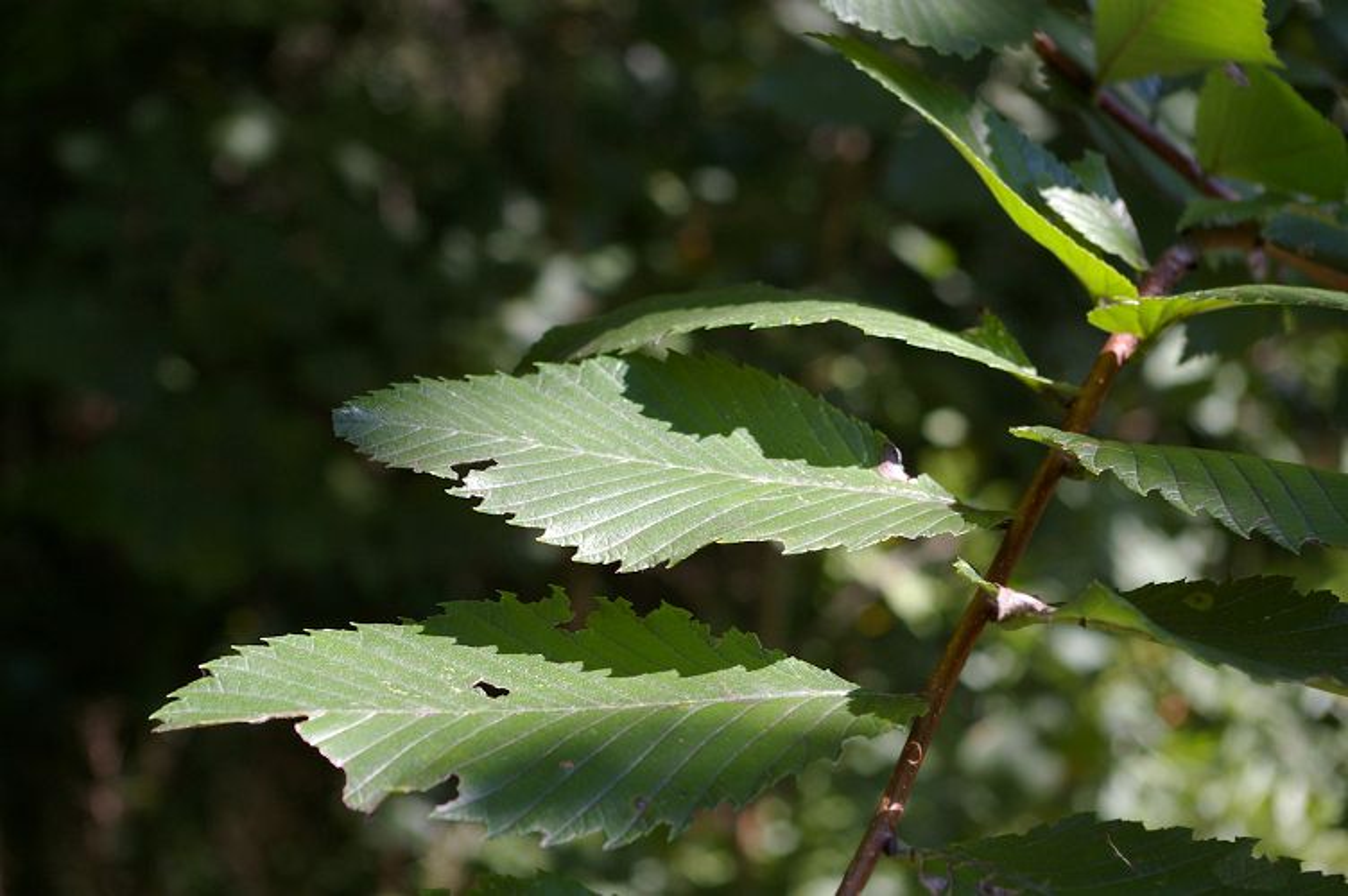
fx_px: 3086
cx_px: 674
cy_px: 448
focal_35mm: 82
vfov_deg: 16.5
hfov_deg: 24.6
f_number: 8
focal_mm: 55
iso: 200
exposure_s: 1/90
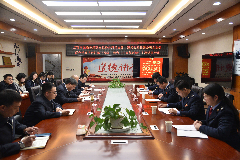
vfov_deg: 43.6
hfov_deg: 61.9
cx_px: 120
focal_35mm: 30
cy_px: 80
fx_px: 200
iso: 1250
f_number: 4
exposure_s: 1/160
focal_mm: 30
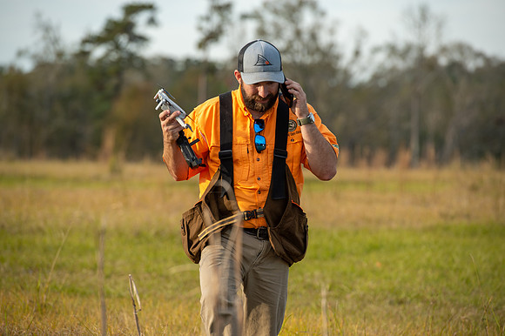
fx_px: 2804
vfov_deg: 6.9
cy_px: 168
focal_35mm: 200
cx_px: 252
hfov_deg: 10.3
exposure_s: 1/250
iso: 100
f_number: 5.6
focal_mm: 200
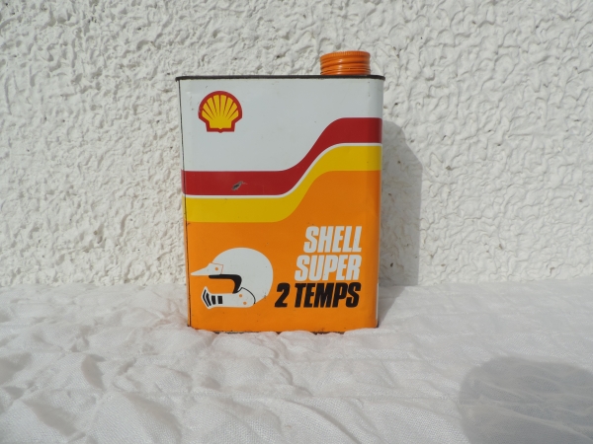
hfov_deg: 71.6
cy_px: 222
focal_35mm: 24
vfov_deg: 56.8
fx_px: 411
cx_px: 296
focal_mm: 4.3
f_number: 4.2
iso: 80
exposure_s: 1/1600
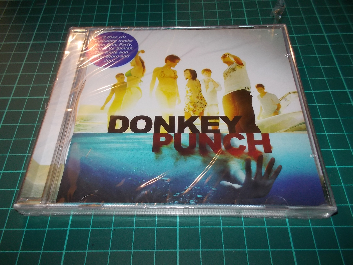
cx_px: 176
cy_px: 132
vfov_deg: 48.2
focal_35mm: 29
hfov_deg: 61.7
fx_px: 296
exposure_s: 1/30
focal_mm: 4.1
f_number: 3.3
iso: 200
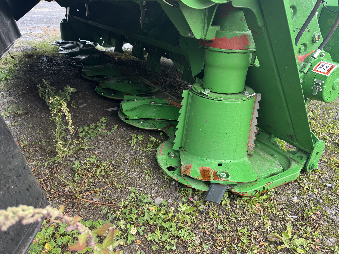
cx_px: 166
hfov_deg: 69.4
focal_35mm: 25
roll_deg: -2.4
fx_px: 245
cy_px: 127
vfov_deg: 54.9
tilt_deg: -25.7
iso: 64
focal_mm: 6.76
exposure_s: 1/121
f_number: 1.78
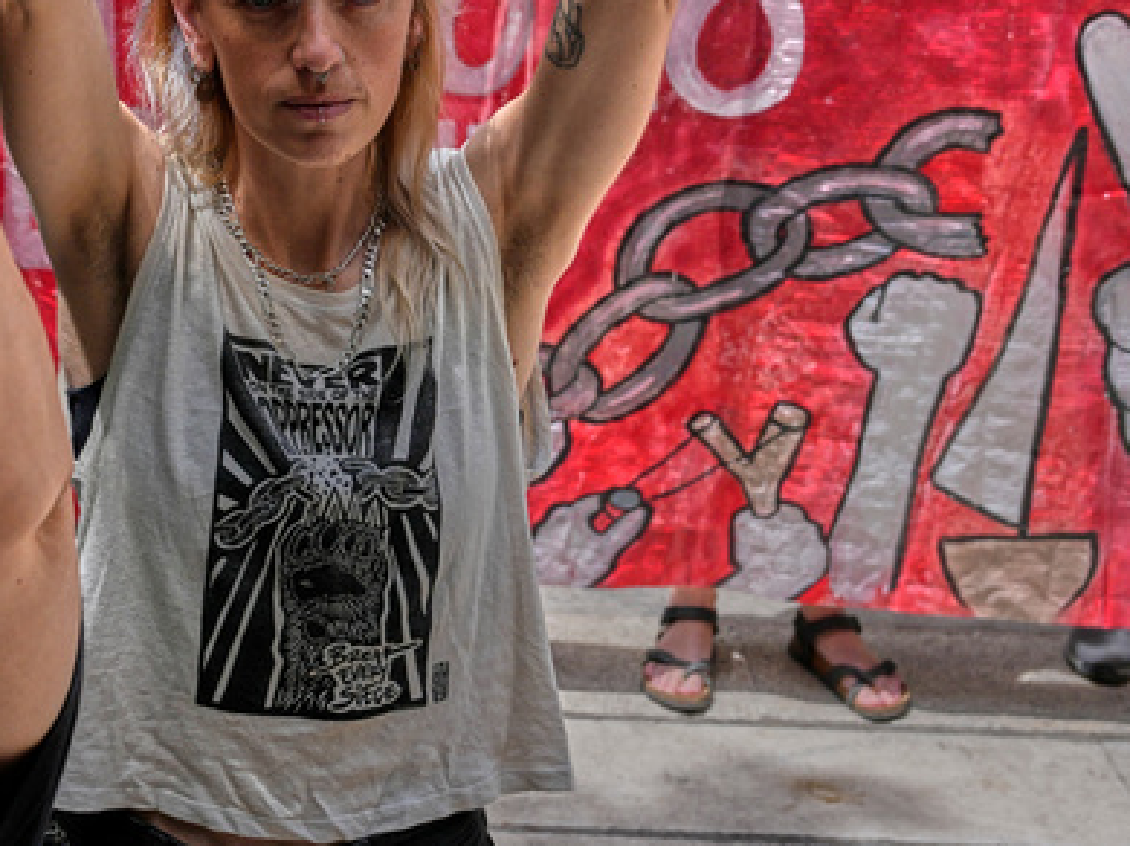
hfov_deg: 19.7
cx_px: -55
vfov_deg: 15.2
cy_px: 116
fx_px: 3132
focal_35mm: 96
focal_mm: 38
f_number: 7.1
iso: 200
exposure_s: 1/500
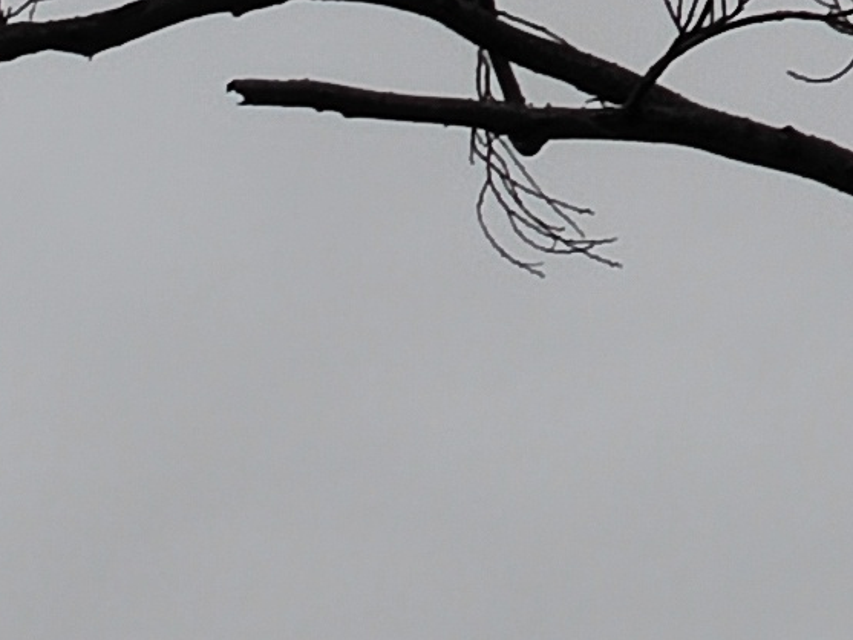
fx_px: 25682
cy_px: 1205
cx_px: -342
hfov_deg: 1.9
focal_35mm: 1042
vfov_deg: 1.4
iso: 100
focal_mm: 16.85
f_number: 3.5
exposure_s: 1/248
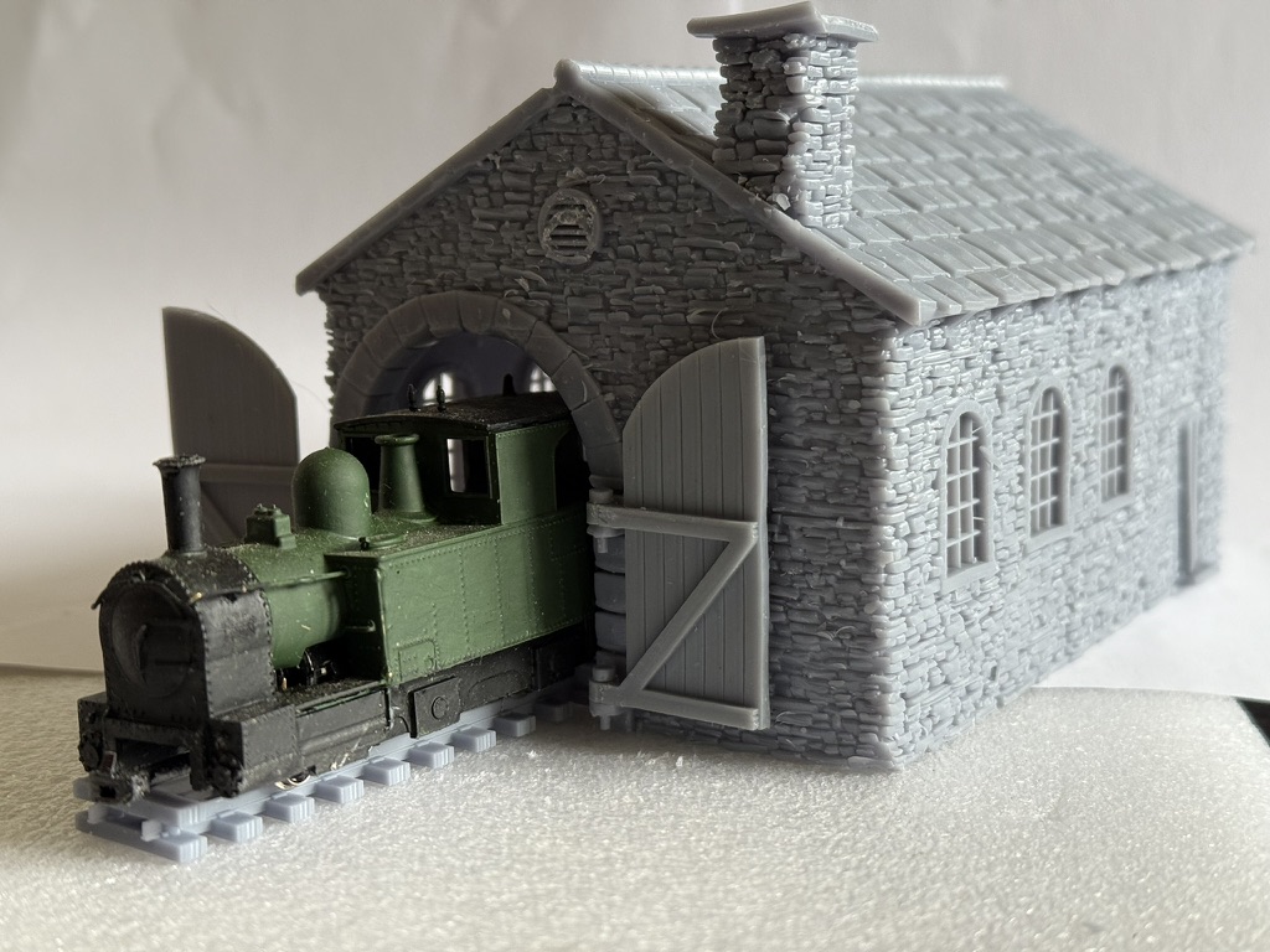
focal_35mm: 48
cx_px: 635
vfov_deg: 30.3
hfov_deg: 39.7
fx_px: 1761
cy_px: 476
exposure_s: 1/60
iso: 200
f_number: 1.78
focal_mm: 6.76
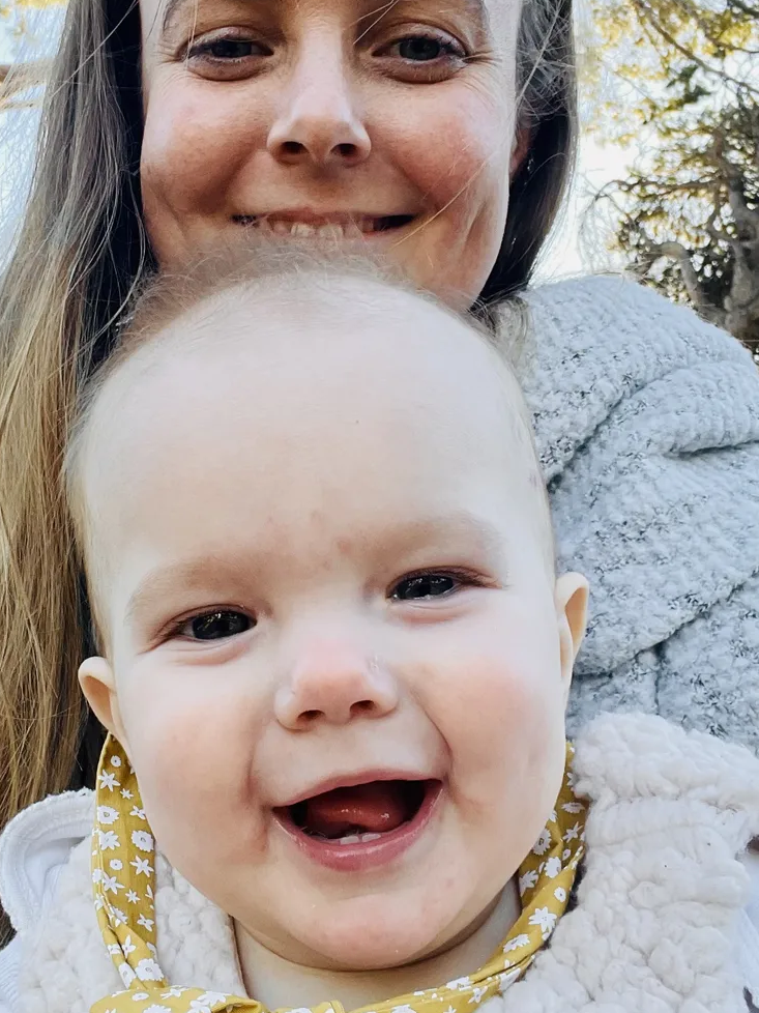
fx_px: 1316
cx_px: 285
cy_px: 450
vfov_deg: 42.0
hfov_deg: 32.0
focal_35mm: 45
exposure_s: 1/121
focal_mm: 2.71
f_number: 2.2
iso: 50
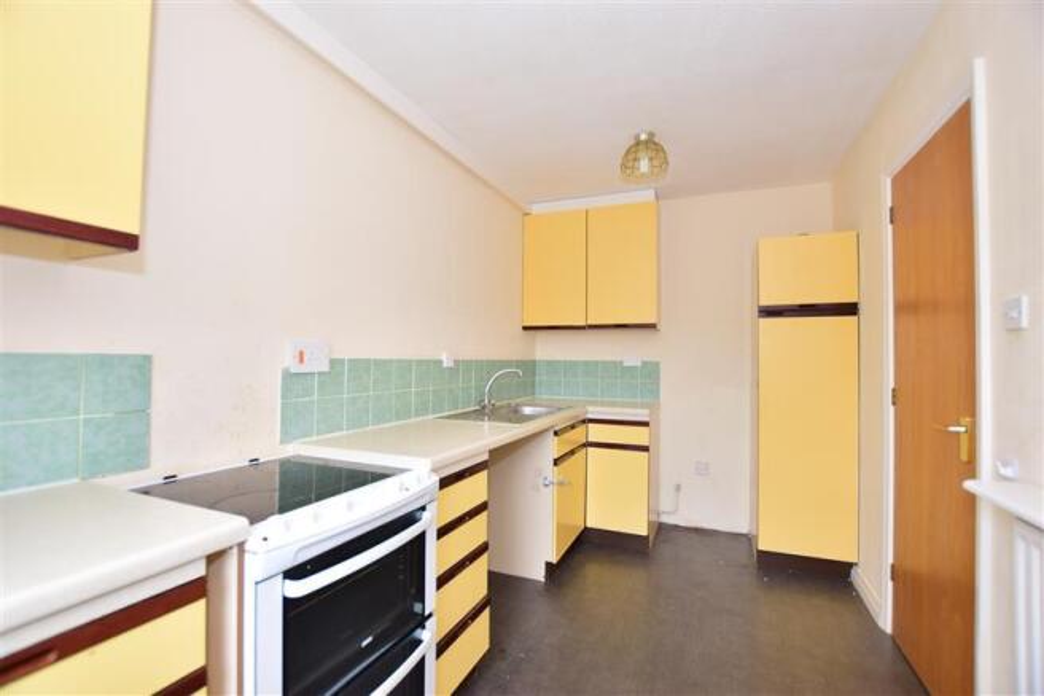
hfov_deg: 100.4
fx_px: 435
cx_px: 522
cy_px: 348
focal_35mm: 15
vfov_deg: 77.3
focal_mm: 10
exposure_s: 1/25
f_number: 5
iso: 200
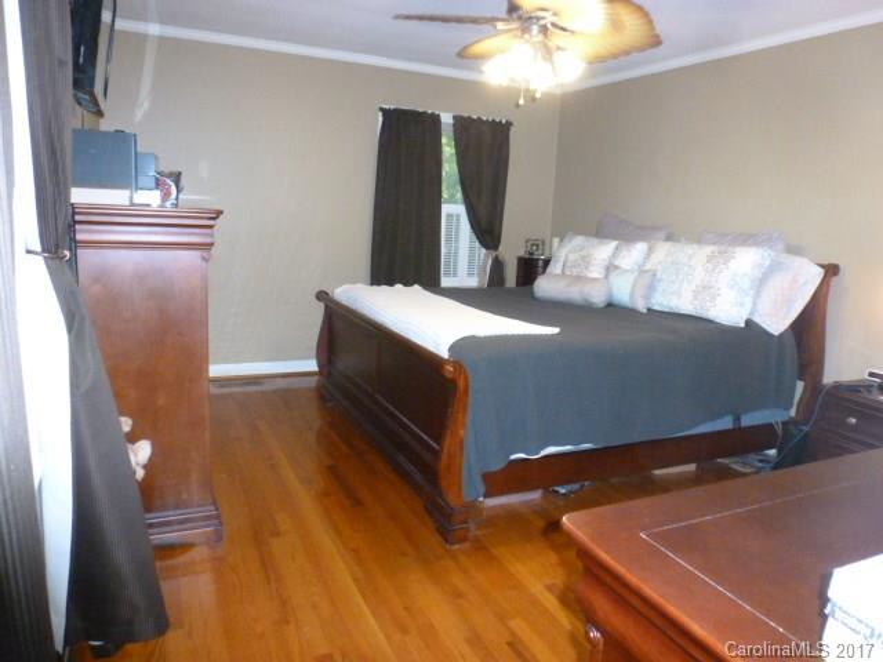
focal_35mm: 24
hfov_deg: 71.6
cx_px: 442
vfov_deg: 56.8
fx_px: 612
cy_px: 331
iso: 800
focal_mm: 4.3
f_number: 3.3
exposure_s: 1/60
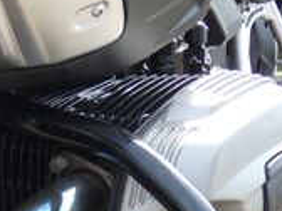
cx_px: -59
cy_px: 243
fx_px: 1426
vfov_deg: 8.4
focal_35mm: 175
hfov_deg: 11.1
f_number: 3.8
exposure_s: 1/100
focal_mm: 8.2
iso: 80
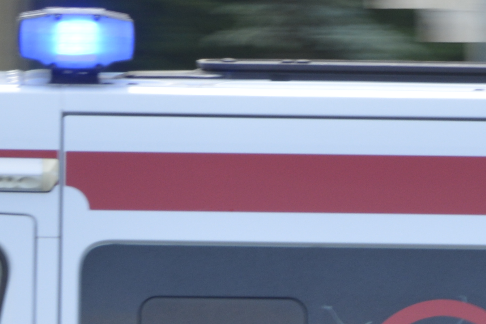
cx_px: 210
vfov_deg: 1.7
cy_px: 162
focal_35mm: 788
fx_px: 10630
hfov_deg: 2.6
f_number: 7.1
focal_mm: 105
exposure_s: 1/200
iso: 200
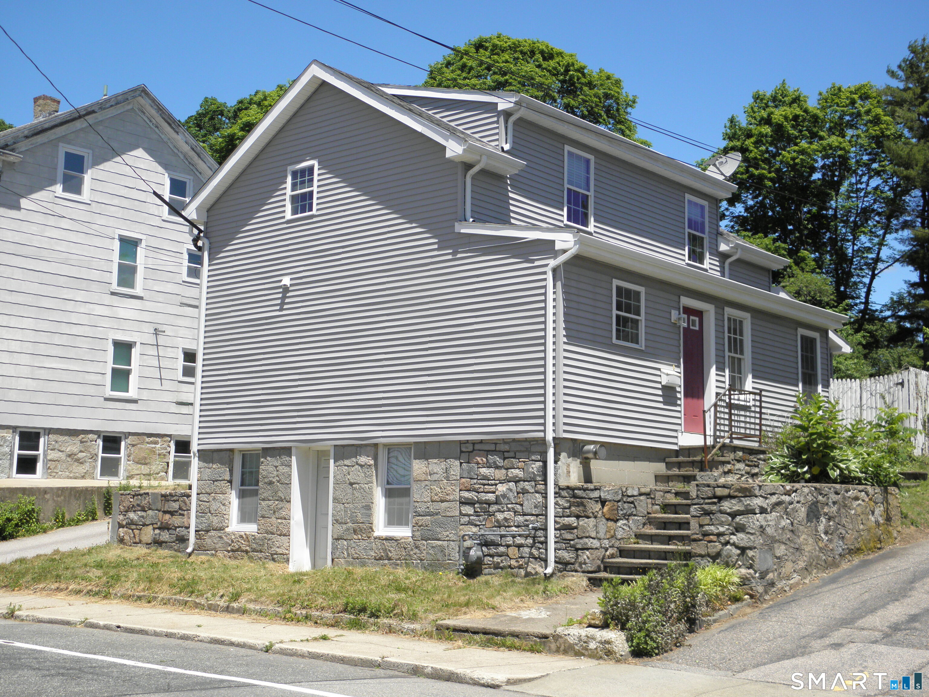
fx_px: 1181
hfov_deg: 42.9
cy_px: 348
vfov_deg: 32.9
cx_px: 464
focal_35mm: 44
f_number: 3.9
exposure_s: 1/640
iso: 100
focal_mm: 7.9
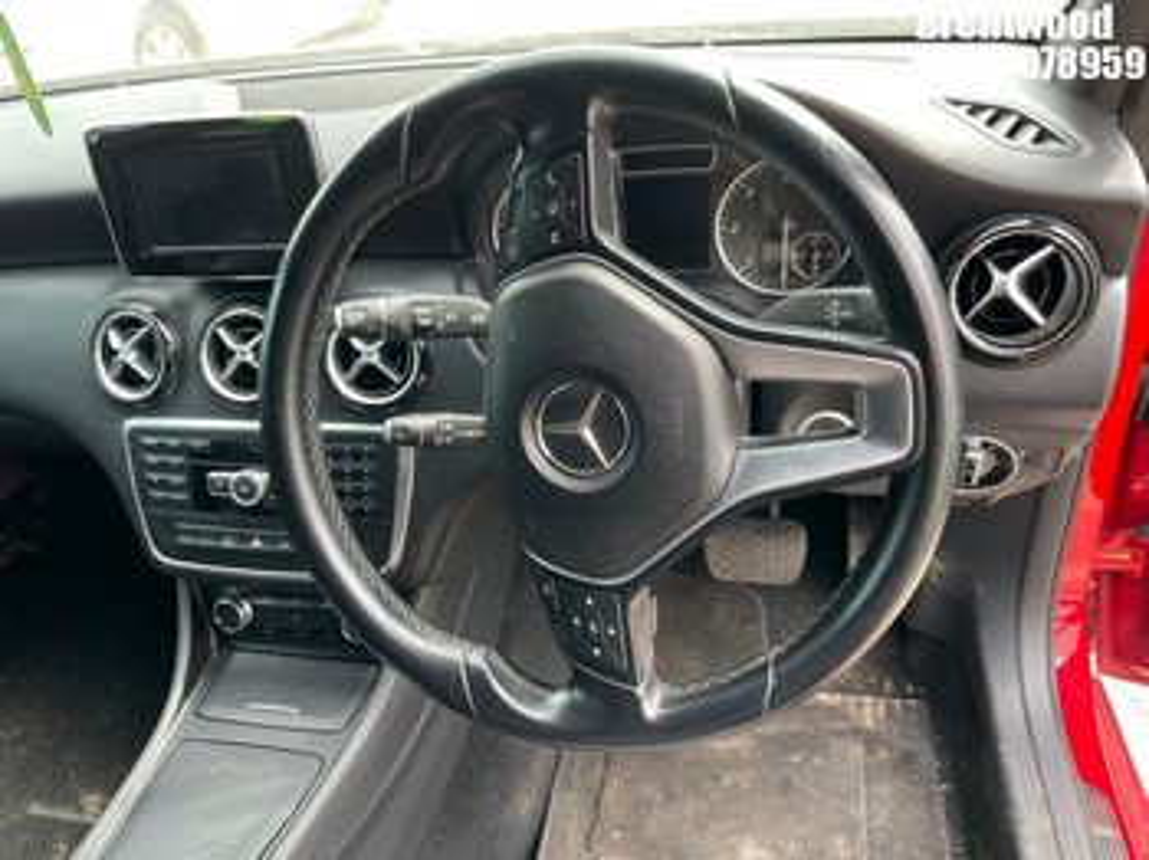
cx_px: 574
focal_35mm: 26
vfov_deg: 53.0
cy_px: 430
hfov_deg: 67.3
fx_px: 862
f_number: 1.6
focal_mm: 4.2
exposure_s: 1/121
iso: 50
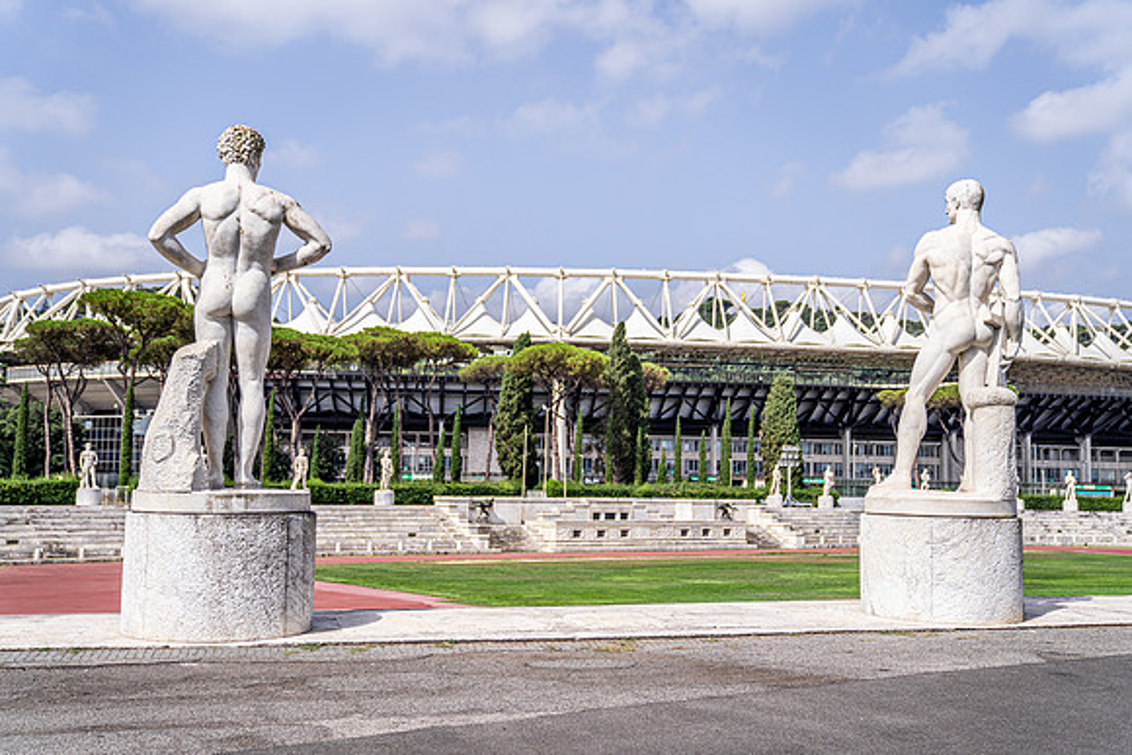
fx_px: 1258
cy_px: 378
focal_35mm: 40
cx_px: 566
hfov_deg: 48.4
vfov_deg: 33.4
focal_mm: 40
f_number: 2.8
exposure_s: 1/1600
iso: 100
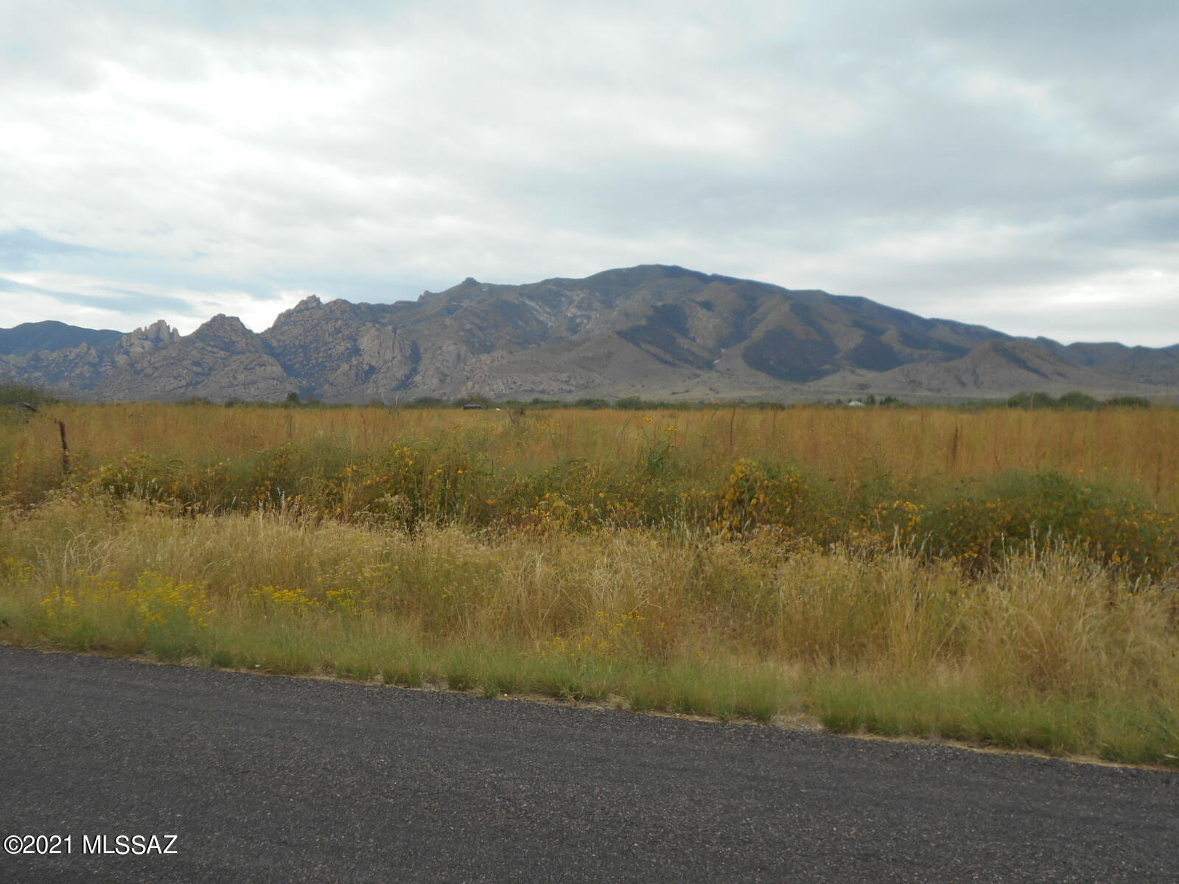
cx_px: 590
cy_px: 442
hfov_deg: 50.1
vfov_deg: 38.7
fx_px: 1260
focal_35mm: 37
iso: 80
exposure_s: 1/320
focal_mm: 6.7
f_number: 3.9
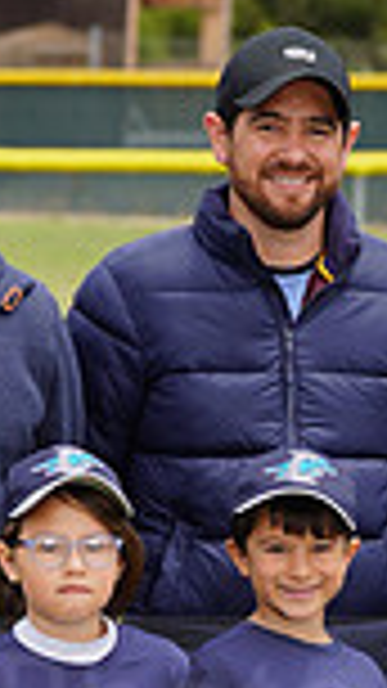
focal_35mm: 587
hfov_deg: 2.1
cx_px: 297
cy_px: 677
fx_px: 10715
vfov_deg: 3.7
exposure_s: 1/250
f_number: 8
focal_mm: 148
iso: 100
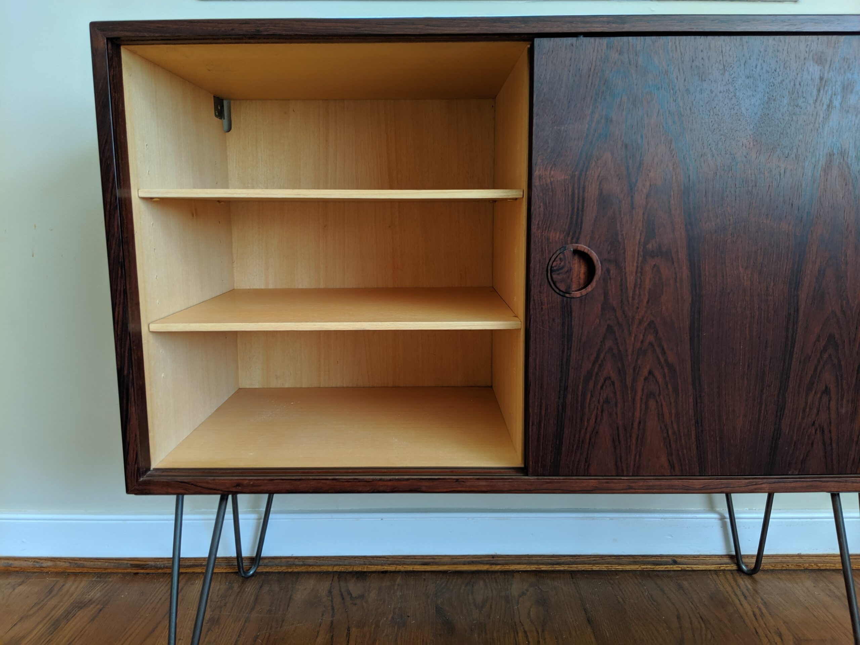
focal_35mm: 27
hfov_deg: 65.3
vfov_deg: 51.4
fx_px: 671
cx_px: 430
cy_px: 322
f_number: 1.8
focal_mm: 4.44
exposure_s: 1/24
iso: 100
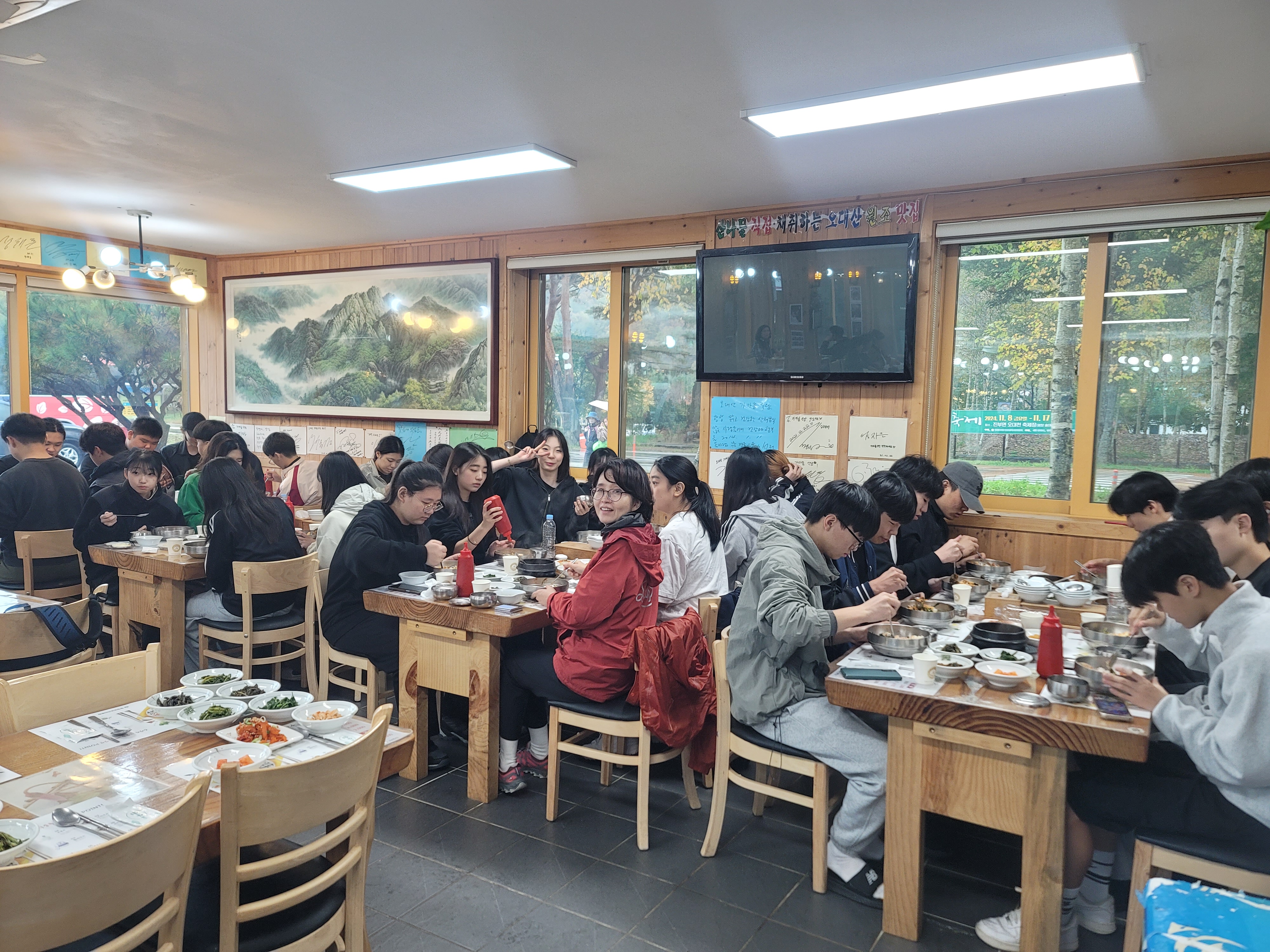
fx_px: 917
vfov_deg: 54.9
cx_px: 635
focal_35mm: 25
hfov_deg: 69.4
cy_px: 476
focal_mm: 7
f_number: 1.8
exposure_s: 1/120
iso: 200
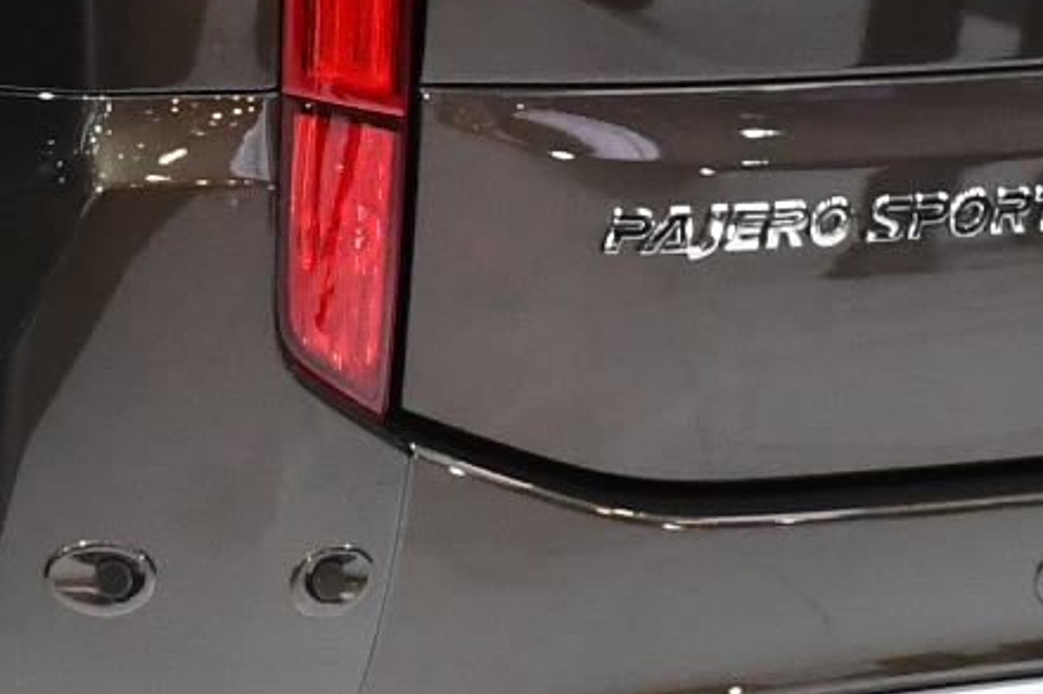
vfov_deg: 4.8
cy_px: -142
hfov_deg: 7.2
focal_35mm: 285
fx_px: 8254
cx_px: 225
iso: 2000
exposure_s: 1/125
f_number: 7.1
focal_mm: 30
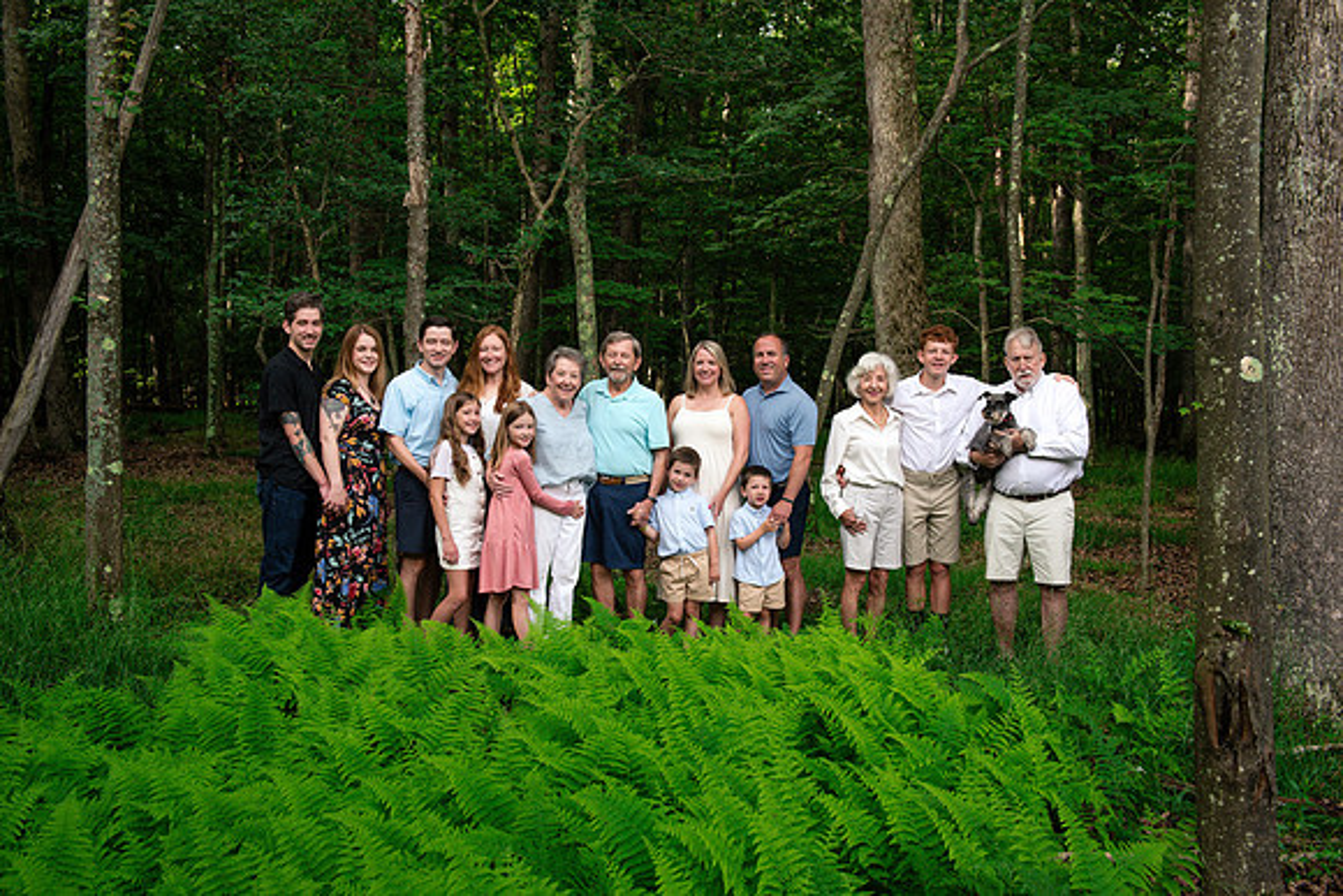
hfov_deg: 54.4
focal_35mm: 35
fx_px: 1306
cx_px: 672
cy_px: 448
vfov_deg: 37.9
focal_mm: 35
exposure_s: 1/320
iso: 800
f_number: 7.1
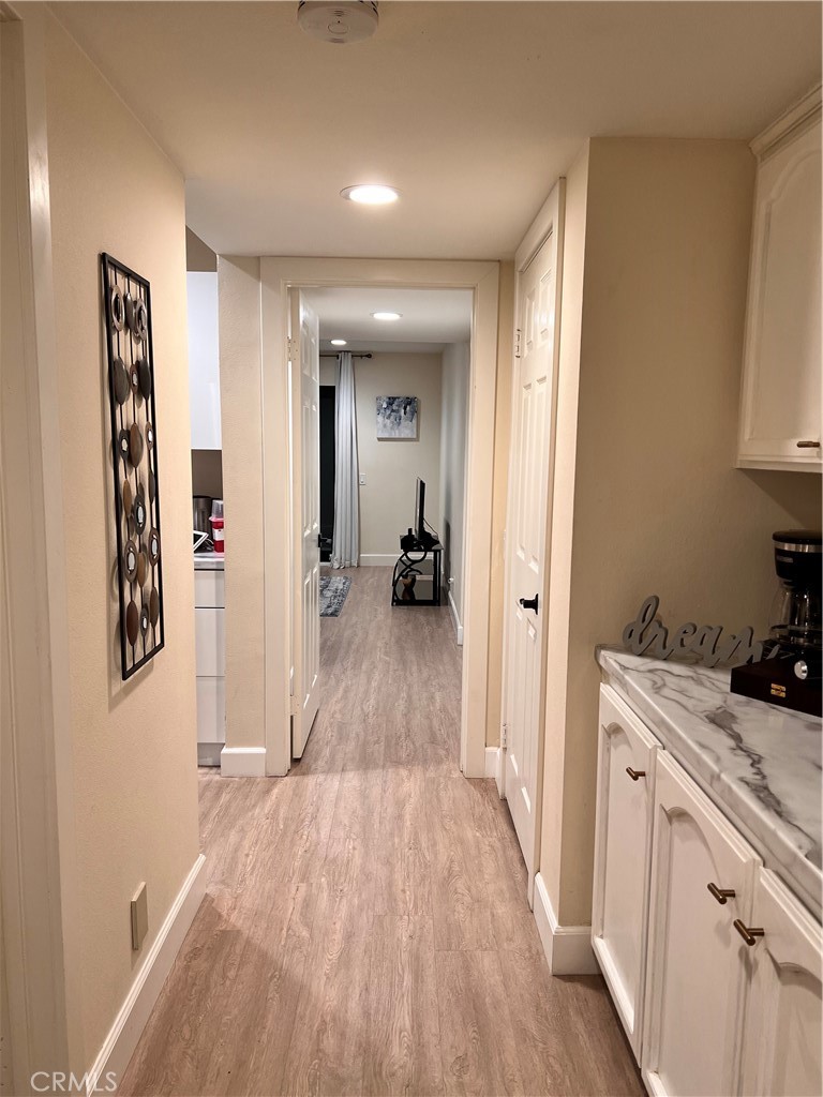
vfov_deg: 67.3
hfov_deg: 53.1
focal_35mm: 26
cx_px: 412
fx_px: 824
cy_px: 548
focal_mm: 5.7
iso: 125
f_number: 1.5
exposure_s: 1/120
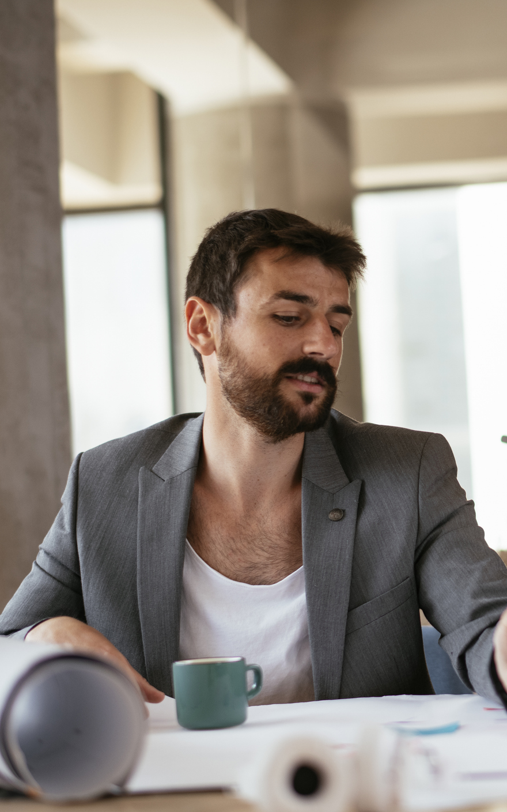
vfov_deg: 23.3
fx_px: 1969
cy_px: 406
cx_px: 507
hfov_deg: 14.4
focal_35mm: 89
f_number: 2
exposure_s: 1/200
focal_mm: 58
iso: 320
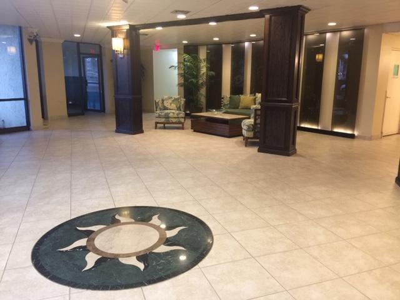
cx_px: 200
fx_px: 335
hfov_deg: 61.7
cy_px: 150
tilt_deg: -10.5
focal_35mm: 29
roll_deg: -0.9
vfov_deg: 48.2
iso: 100
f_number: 2.2
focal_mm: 4.15
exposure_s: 1/10
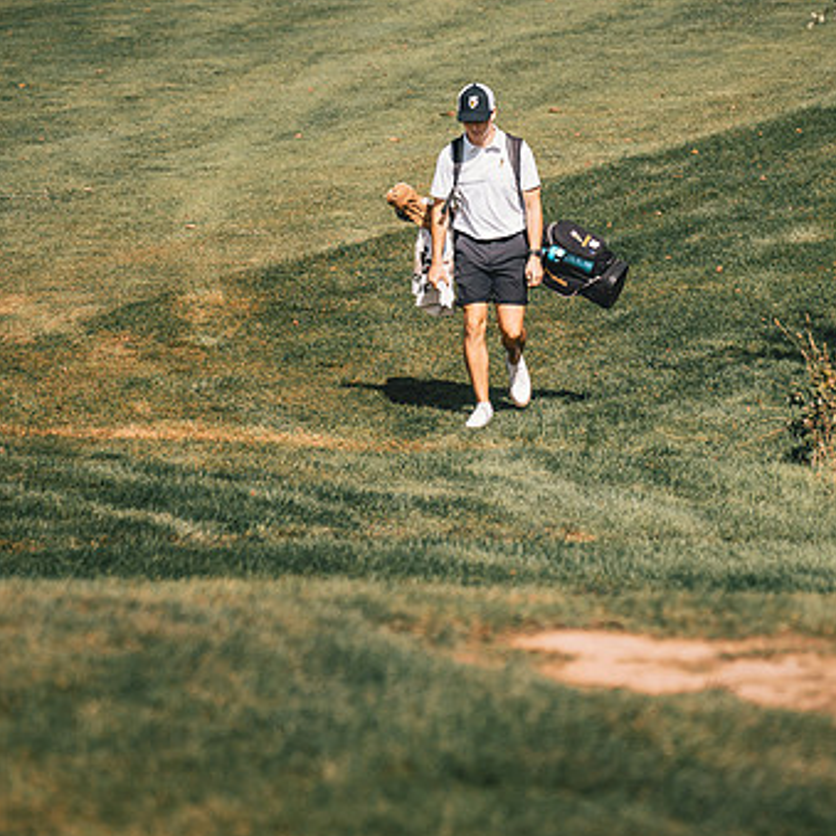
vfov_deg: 5.7
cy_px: 240
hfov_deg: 5.7
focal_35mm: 307
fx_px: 8388
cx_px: 503
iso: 100
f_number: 2.8
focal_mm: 150
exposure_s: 1/1600
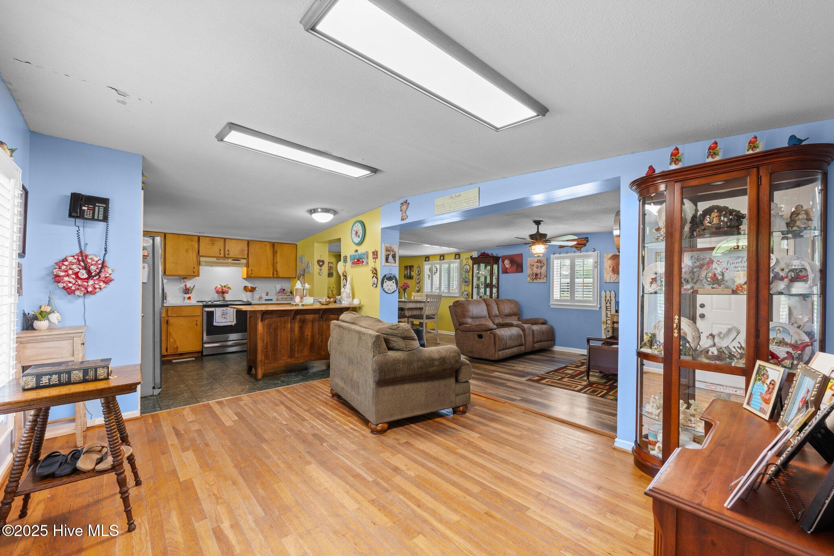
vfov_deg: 81.2
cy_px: 278
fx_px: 324
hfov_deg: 104.3
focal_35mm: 14
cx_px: 417
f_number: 9
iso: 100
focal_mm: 14
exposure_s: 2
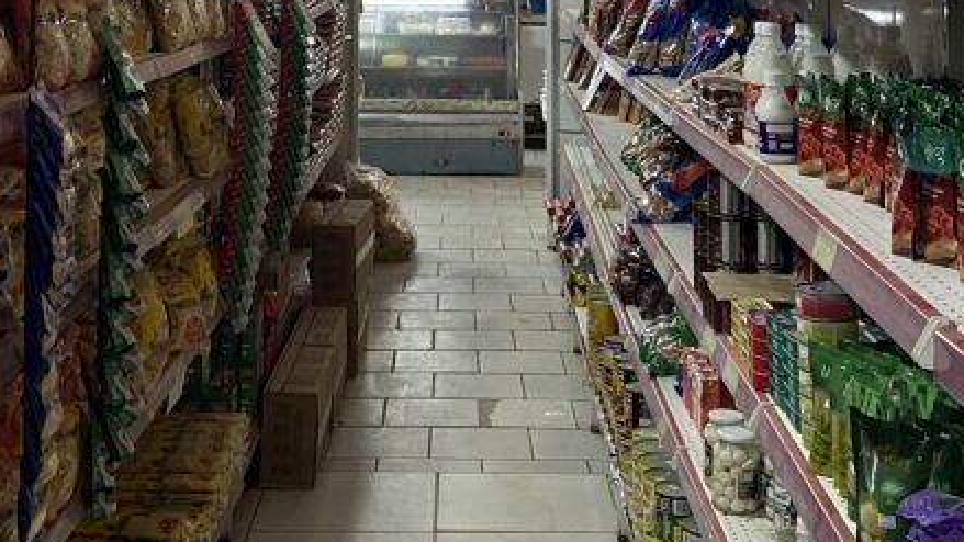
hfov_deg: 33.8
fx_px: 1585
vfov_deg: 17.8
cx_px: 419
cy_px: -217
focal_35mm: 62
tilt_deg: +6.0
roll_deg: -0.8
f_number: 1.8
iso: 160
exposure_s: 1/60
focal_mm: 4.25
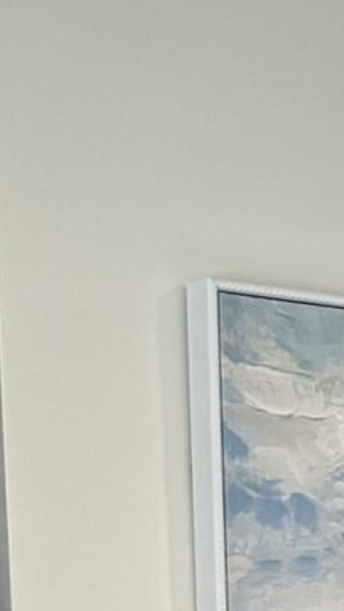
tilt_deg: -8.1
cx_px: 929
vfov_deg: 11.8
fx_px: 2723
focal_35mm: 168
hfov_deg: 6.7
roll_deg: -0.5
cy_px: 1095
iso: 125
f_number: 1.78
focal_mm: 6.86
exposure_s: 1/120
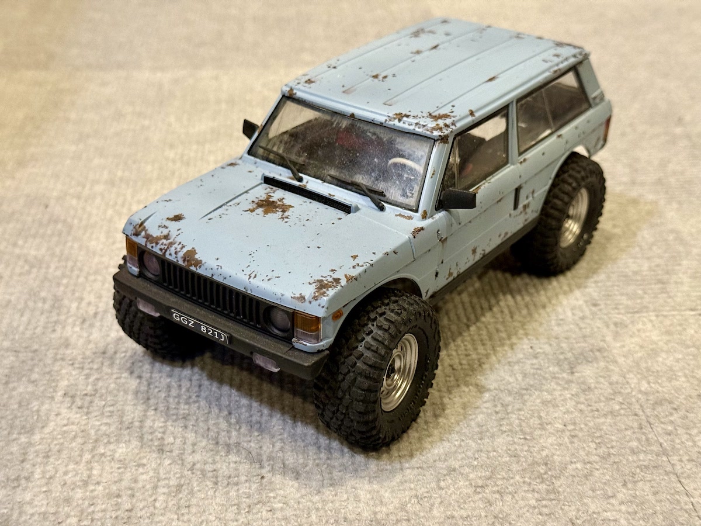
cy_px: 263
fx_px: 972
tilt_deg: -29.5
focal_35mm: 48
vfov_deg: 30.3
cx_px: 350
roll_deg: -0.2
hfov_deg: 39.7
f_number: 1.78
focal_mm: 6.76
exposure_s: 1/36
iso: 400
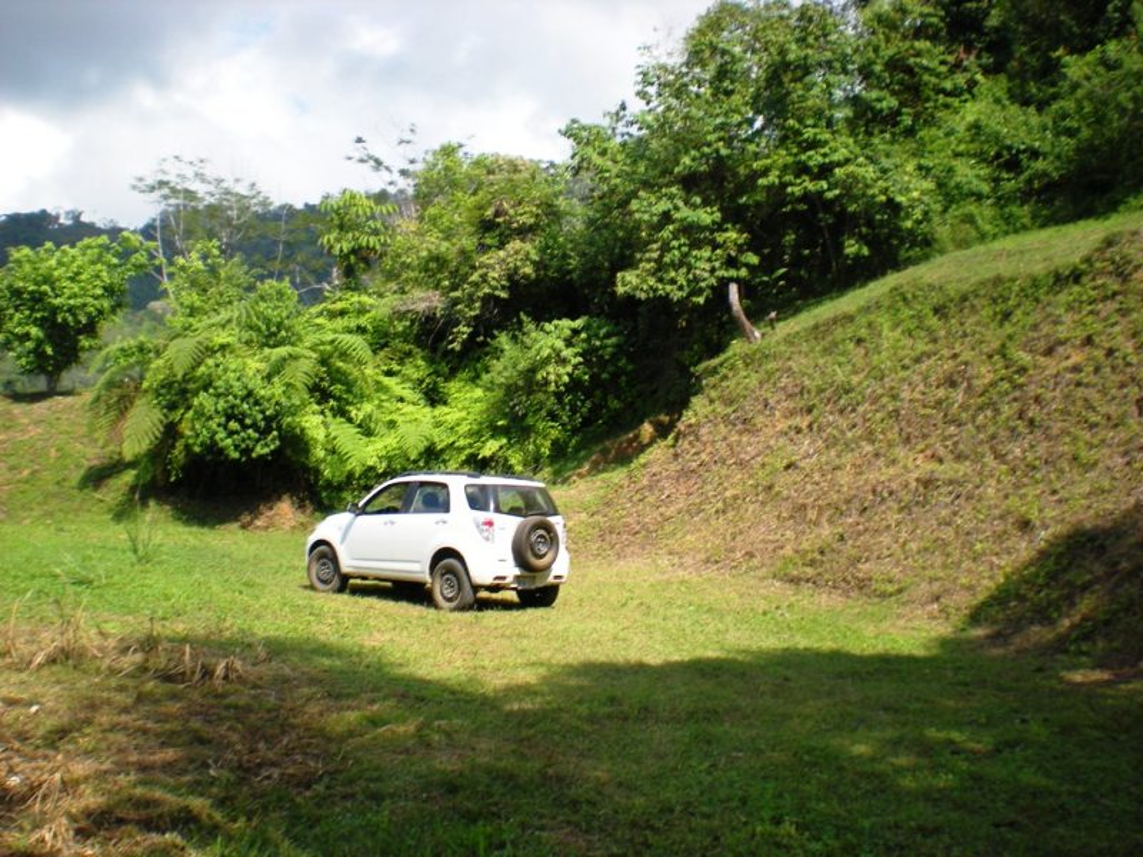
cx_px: 572
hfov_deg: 49.0
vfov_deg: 37.7
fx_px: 1255
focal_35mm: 38
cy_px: 428
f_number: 4.6
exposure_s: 1/305
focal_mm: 6.3
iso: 64
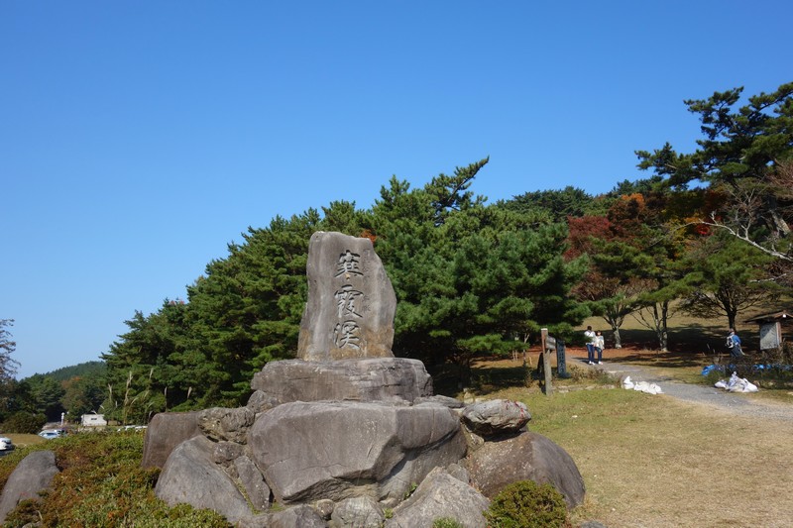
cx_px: 396
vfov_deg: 46.4
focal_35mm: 28
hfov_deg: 65.5
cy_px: 264
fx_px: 617
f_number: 8
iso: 125
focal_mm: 10.4
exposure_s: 1/200
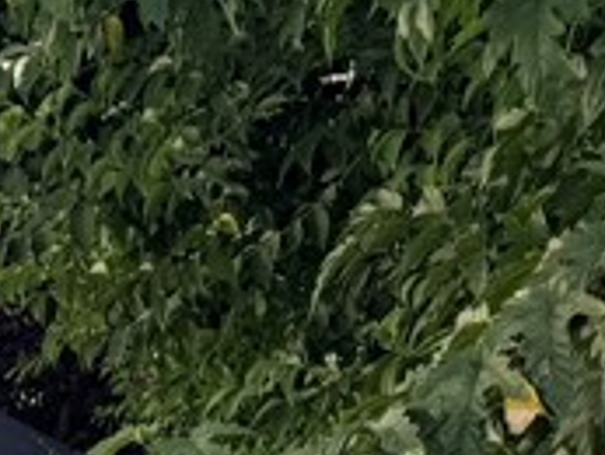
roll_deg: -1.8
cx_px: -388
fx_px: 2484
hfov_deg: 12.9
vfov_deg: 10.0
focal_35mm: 142
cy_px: 763
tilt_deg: -2.6
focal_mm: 6.76
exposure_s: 1/2801
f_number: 1.78
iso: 80
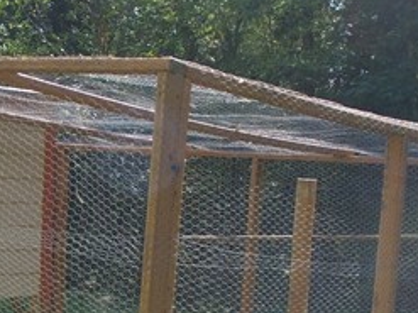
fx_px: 1002
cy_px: 283
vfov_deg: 17.5
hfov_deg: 23.1
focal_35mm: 83
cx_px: 63
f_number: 2.8
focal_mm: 3.61
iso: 100
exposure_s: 1/216
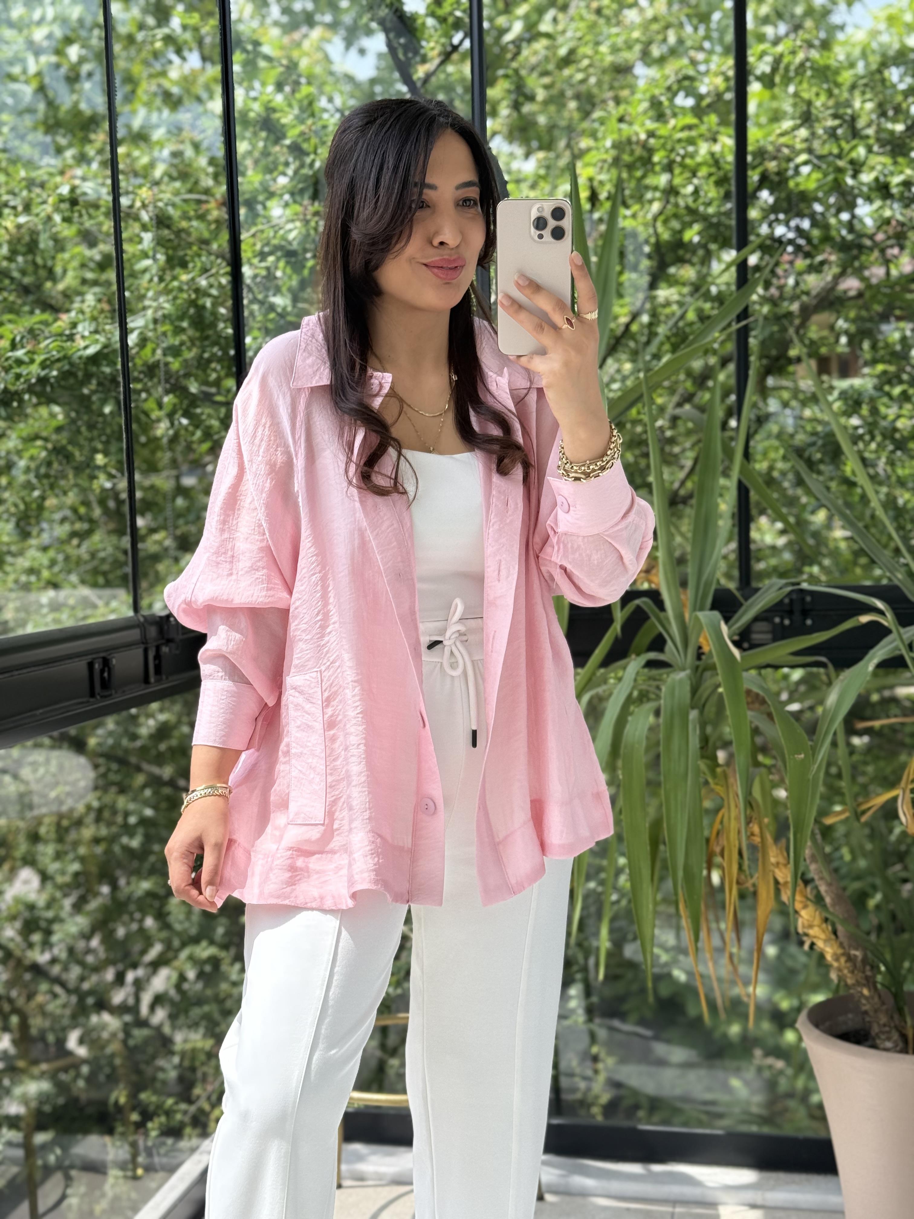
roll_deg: +1.6
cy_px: 610
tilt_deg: -20.9
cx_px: 457
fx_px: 1690
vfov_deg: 39.7
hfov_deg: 30.3
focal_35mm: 48
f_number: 1.78
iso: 80
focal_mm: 6.76
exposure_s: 1/636
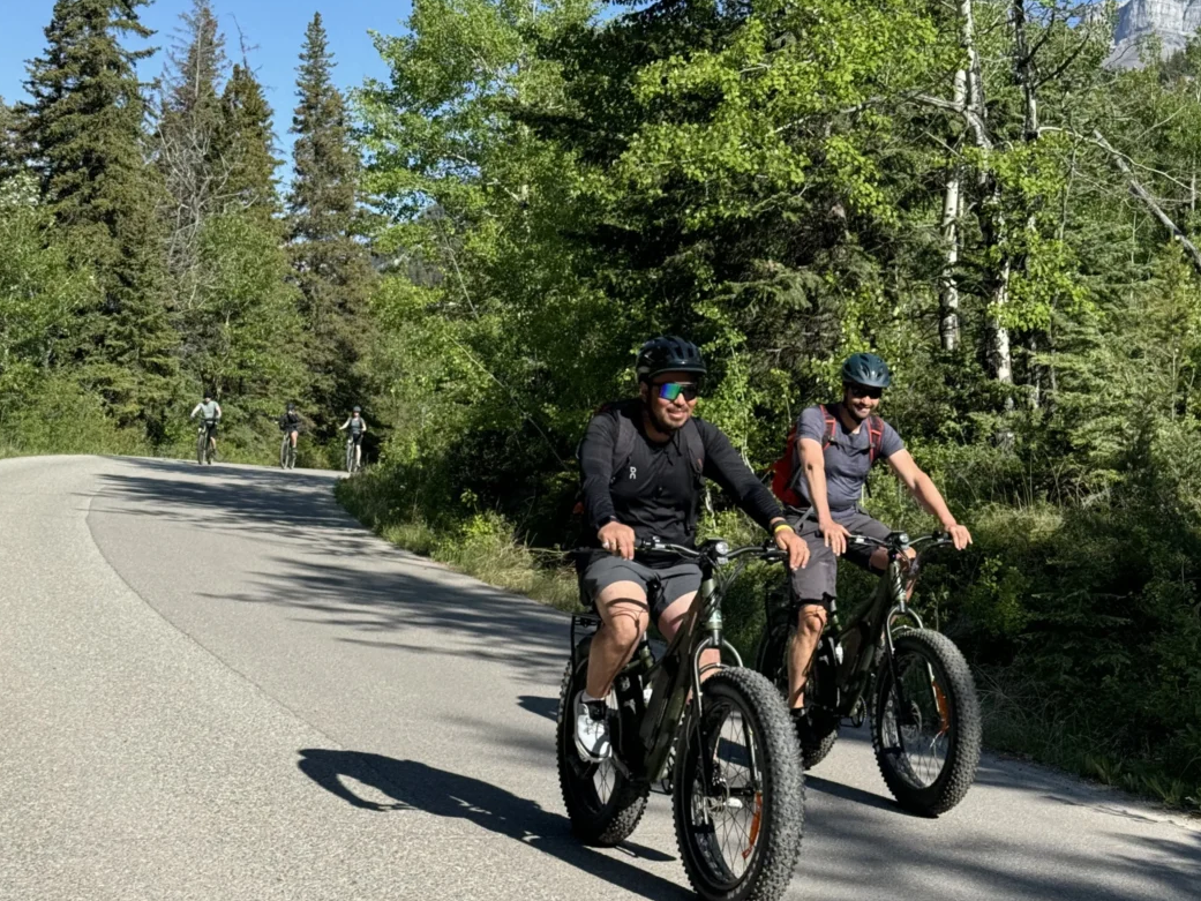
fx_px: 2047
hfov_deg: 32.7
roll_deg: +2.6
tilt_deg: -1.4
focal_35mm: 59
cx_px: 602
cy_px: 450
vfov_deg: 24.8
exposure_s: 1/2331
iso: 64
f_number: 1.78
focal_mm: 6.76
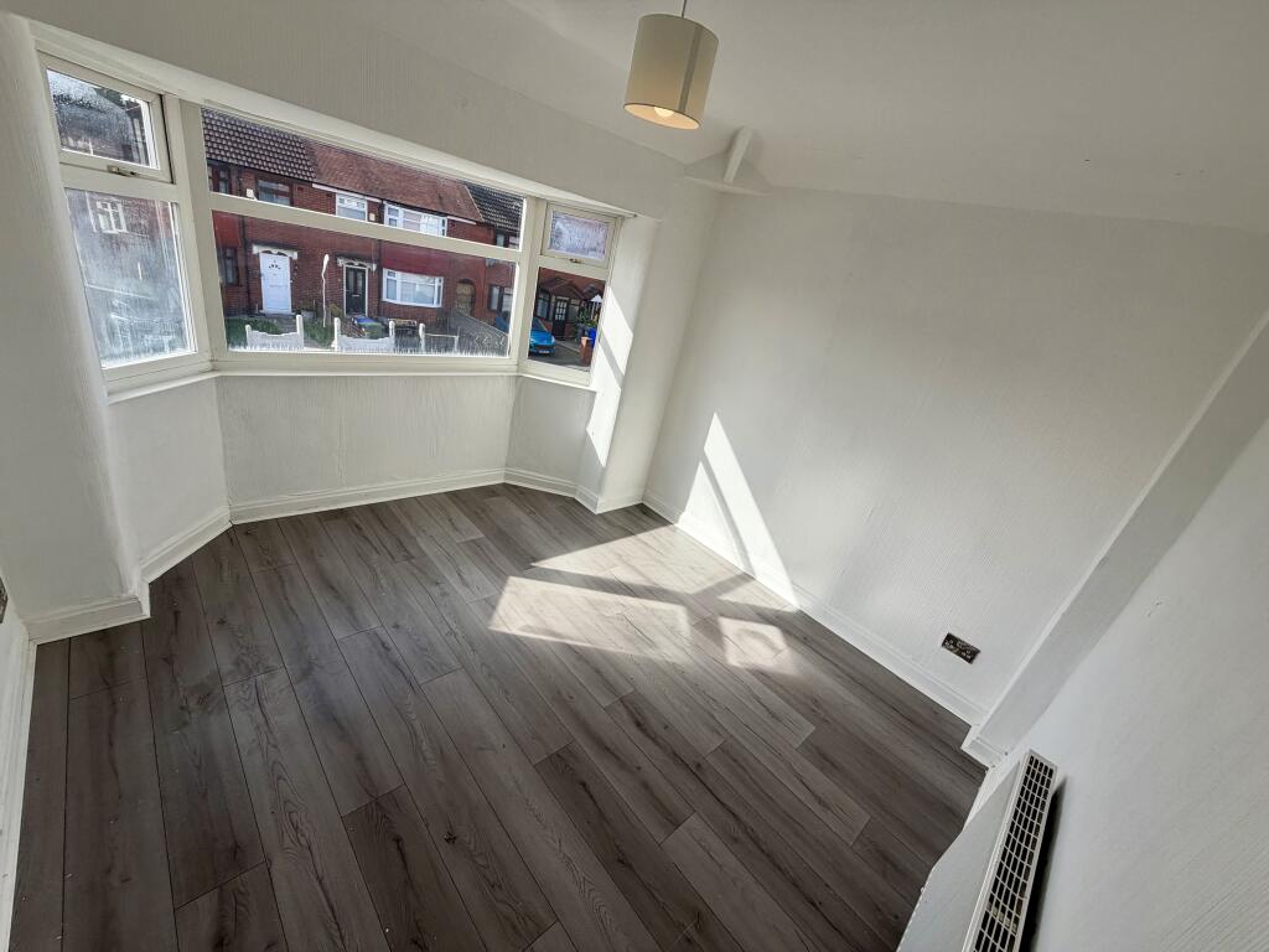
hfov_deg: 102.1
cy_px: 476
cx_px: 634
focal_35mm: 14
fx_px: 513
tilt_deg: -23.6
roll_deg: -13.3
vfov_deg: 85.7
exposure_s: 1/549
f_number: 2.2
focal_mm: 2.22
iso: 40
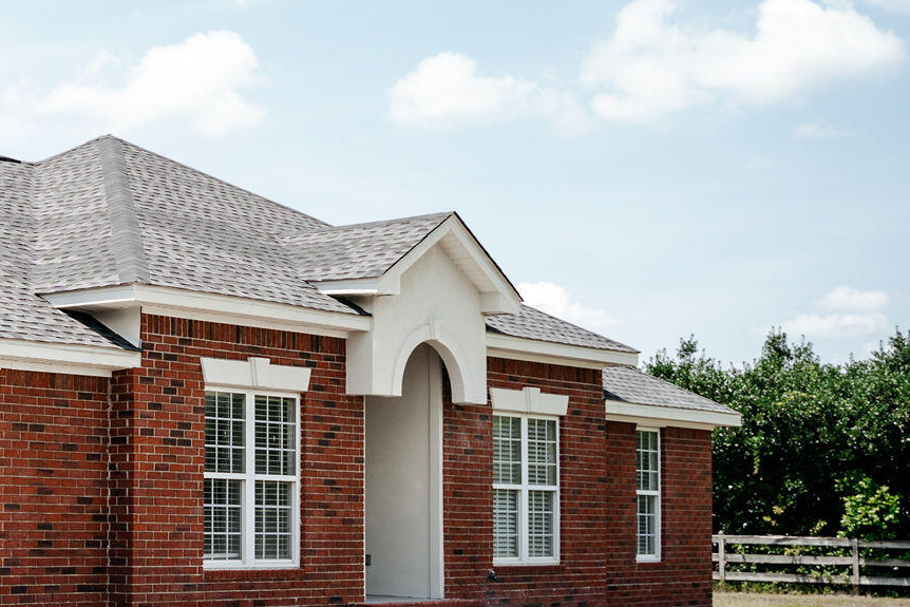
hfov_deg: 26.3
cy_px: 392
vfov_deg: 19.7
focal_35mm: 69
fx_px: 1744
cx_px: -157
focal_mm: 28
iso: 50
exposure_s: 1/500
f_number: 2.8
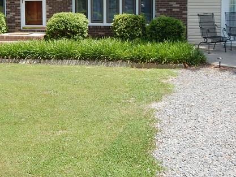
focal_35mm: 54
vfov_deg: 26.4
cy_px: 26
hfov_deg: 35.3
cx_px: 86
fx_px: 368
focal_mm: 4
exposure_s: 1/800
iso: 125
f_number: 3
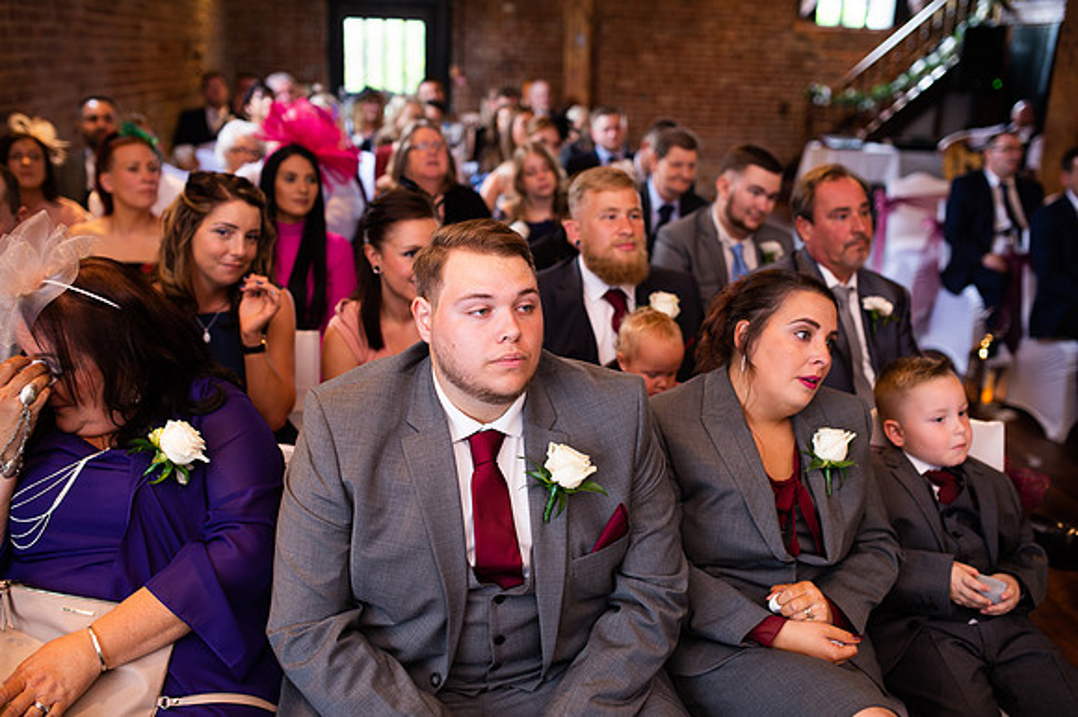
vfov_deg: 37.8
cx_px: 539
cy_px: 358
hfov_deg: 54.5
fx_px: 1047
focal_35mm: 35
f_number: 2.5
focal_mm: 35
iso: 640
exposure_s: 1/100
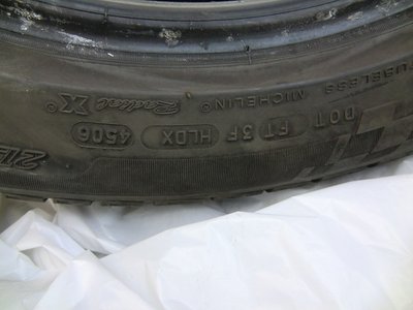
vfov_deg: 56.8
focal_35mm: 24
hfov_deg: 71.6
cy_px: 155
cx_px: 206
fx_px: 286
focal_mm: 4.3
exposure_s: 1/60
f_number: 3.2
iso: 250
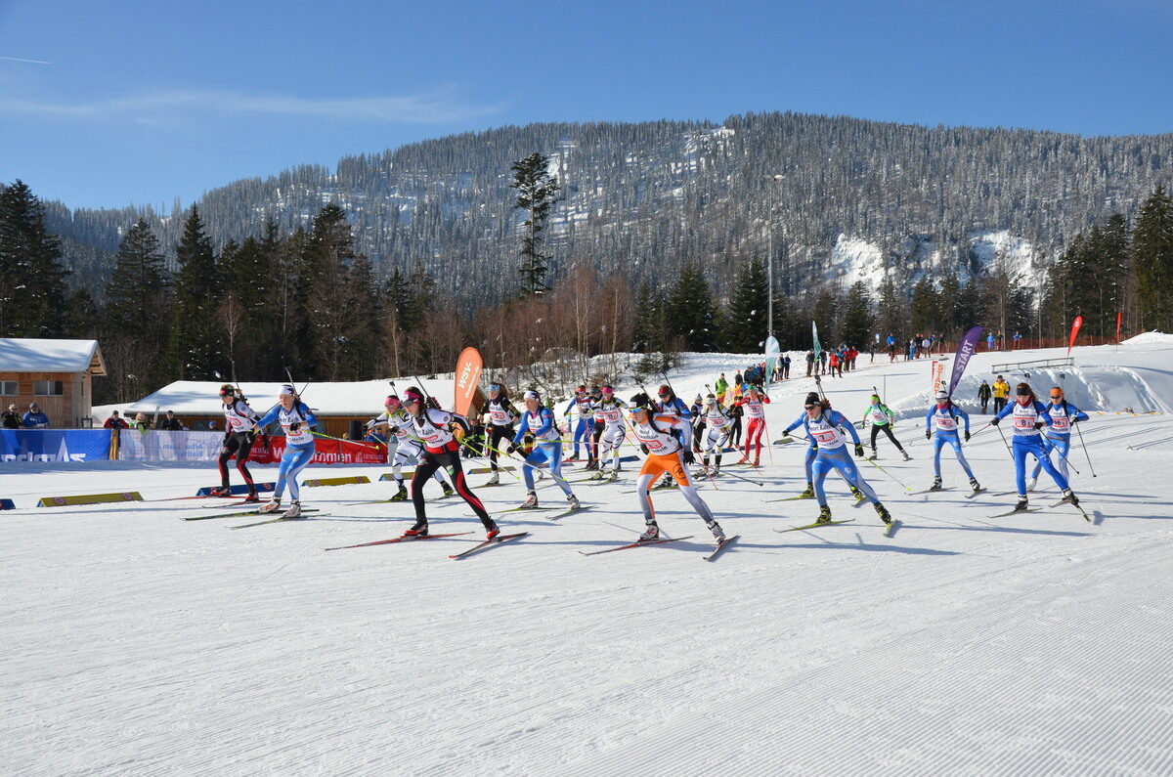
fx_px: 1073
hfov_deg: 57.3
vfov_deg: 39.8
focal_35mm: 33
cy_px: 388
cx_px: 586
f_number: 7.1
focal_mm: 22
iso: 400
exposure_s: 1/2000
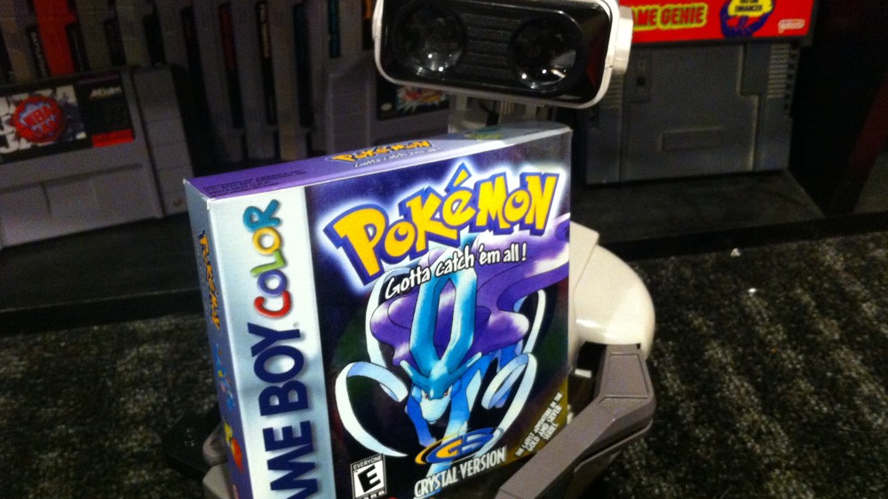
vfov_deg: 30.4
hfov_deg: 51.6
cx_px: 443
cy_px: 260
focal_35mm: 39
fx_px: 918
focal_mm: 3.85
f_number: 2.8
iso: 500
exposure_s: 1/15
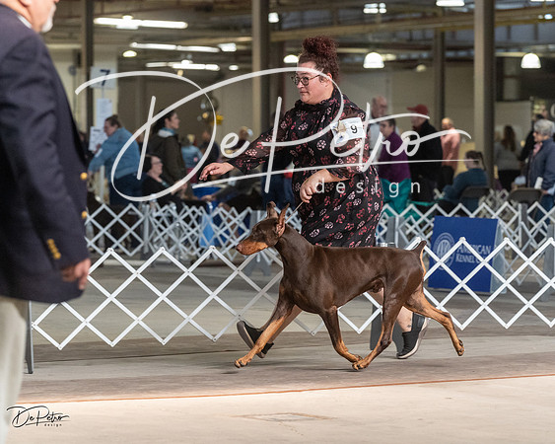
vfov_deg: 9.7
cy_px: 222
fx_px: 2626
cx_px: 278
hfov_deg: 12.1
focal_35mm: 160
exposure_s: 1/400
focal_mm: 142
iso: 6400
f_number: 5
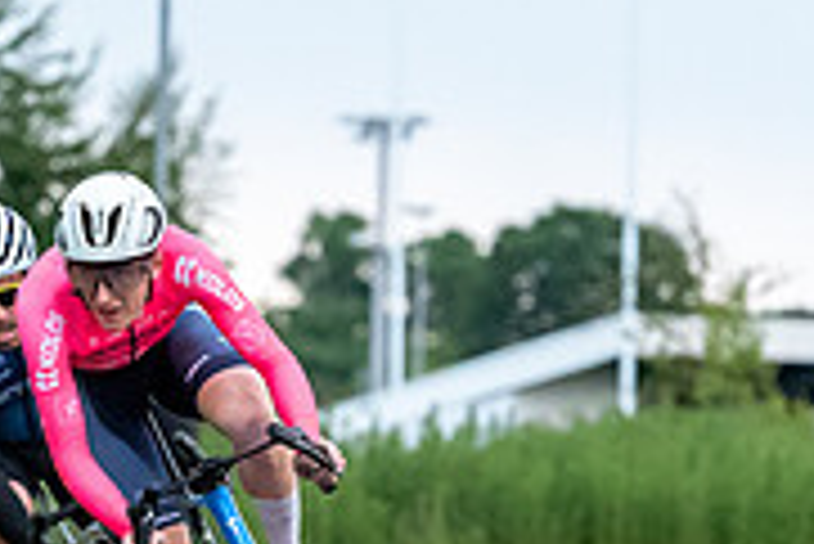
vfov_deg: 2.2
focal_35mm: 629
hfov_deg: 3.3
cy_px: 409
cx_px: 158
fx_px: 14233
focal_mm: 175
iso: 9000
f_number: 5
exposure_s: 1/640
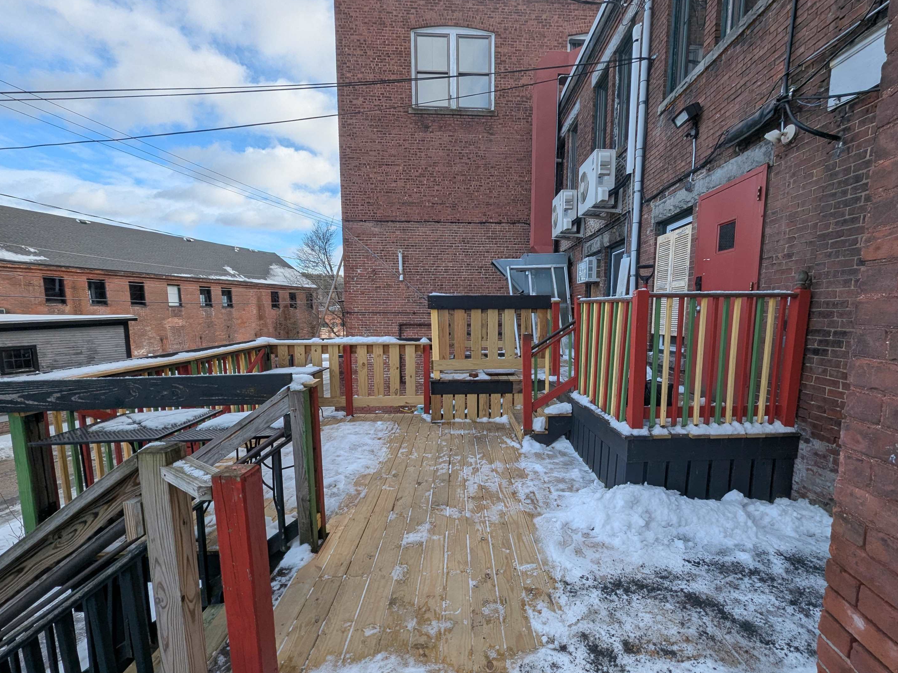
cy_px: 359
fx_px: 363
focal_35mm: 14
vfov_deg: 85.6
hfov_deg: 101.9
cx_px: 476
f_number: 2.2
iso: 47
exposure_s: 1/756
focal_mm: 1.95
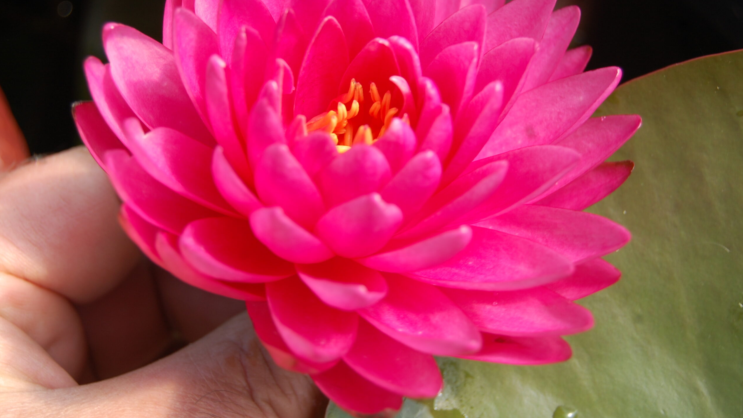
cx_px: 373
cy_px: 174
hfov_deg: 29.0
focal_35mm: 73
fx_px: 1438
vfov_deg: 16.5
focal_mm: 46
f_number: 7.1
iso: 200
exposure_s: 1/200
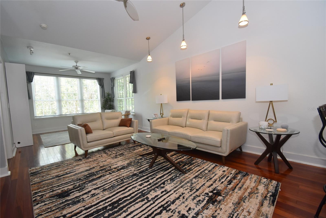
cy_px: 109
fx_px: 136
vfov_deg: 77.4
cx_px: 163
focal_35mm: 15
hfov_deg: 100.4
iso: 800
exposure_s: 1/80
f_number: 4.5
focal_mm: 10
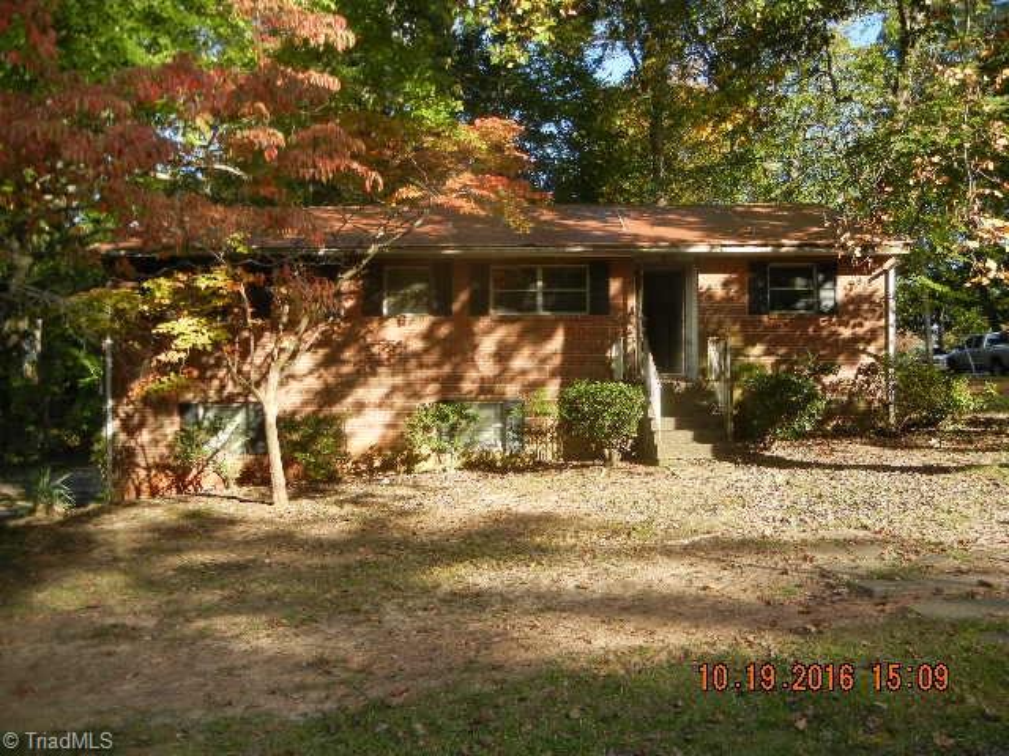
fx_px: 874
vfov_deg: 46.8
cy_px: 378
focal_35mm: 30
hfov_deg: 60.0
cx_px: 504
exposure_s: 1/340
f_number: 3.5
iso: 160
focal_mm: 5.4
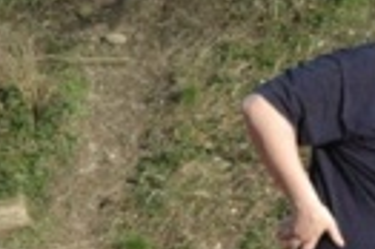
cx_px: 412
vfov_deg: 2.7
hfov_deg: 4.0
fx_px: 5337
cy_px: 137
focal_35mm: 513
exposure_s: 1/640
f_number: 13
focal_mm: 70
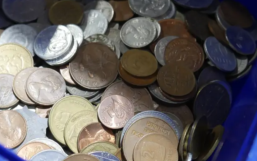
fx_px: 441
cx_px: 98
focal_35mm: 63
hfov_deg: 32.3
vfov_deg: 20.6
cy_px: 57
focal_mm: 18
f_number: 4
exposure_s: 1/60
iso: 640
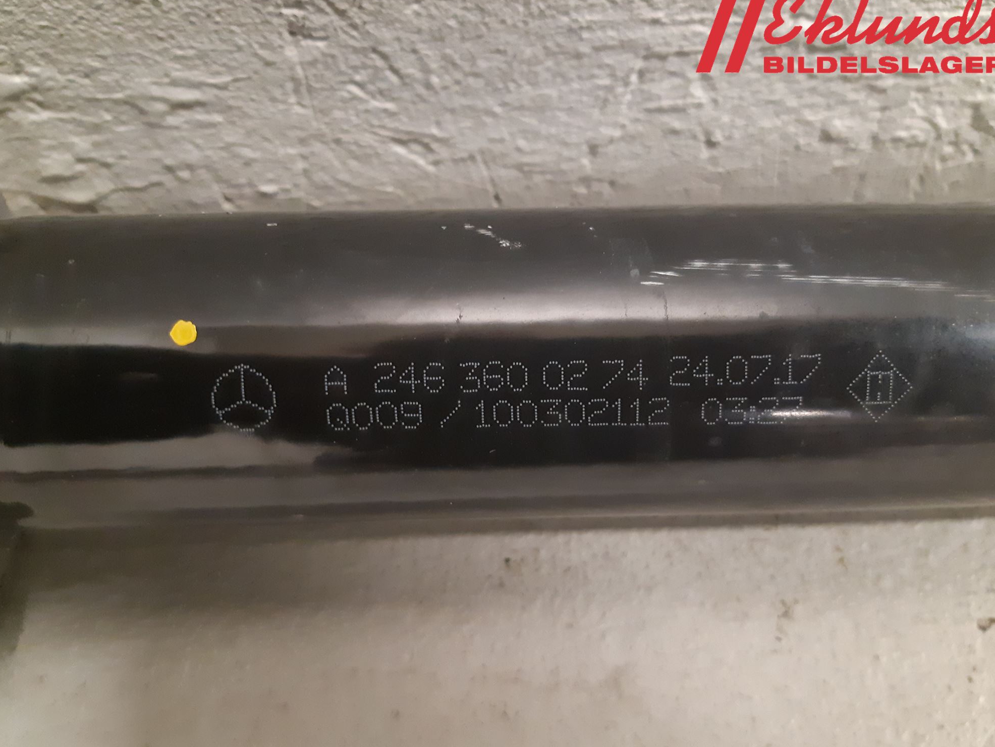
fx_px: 776
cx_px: 489
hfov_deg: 65.3
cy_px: 375
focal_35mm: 27
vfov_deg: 51.4
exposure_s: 1/25
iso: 400
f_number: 1.7
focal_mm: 3.93
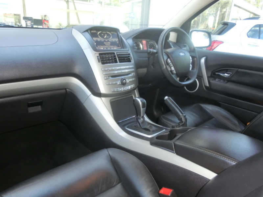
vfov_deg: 54.9
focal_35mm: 25
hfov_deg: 69.4
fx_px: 190
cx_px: 132
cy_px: 98
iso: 400
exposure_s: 1/60
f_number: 3.3
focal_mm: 4.4
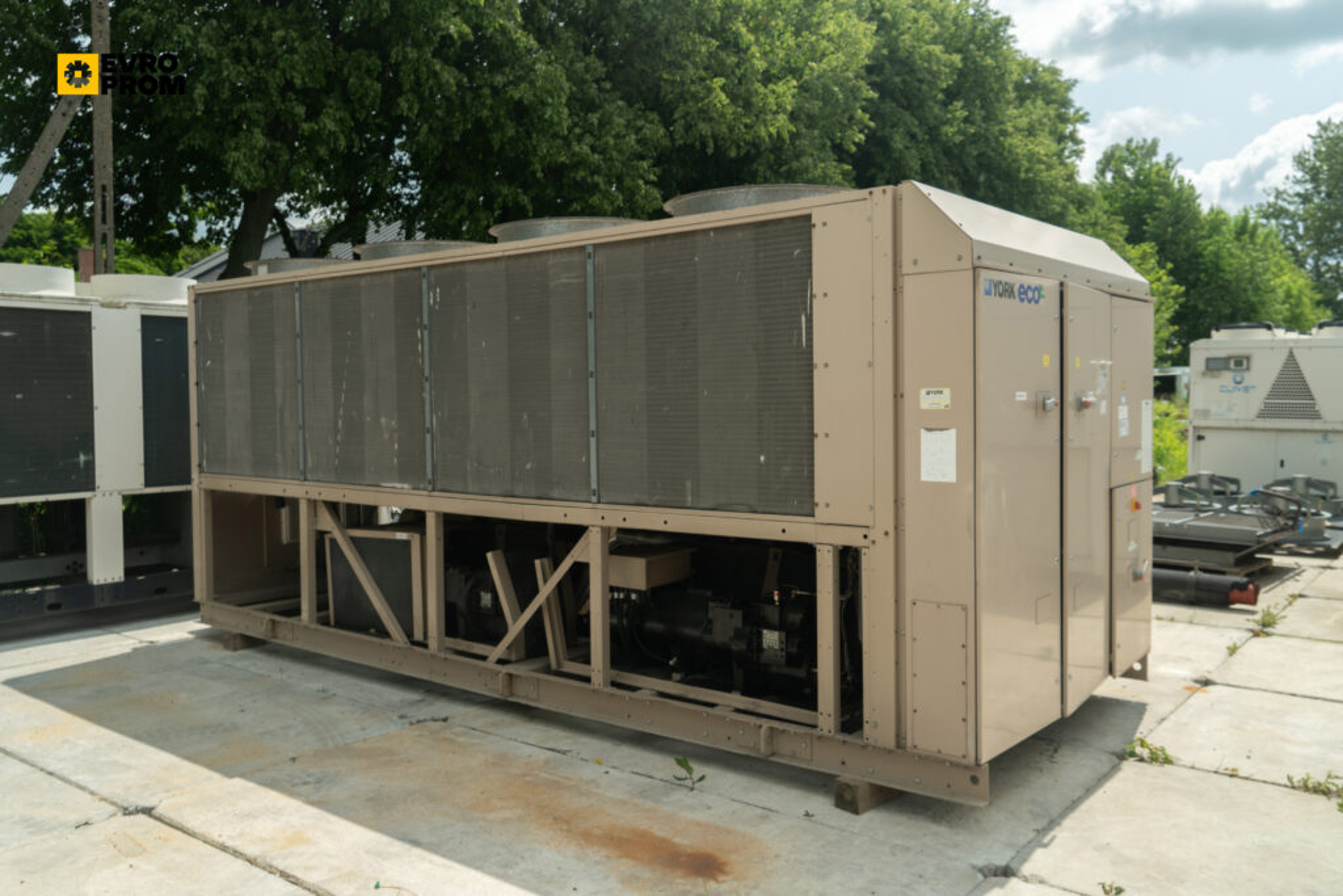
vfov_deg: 45.0
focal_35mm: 29
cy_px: 448
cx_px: 672
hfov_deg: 63.7
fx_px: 1082
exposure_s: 1/400
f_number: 6.3
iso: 250
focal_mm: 29
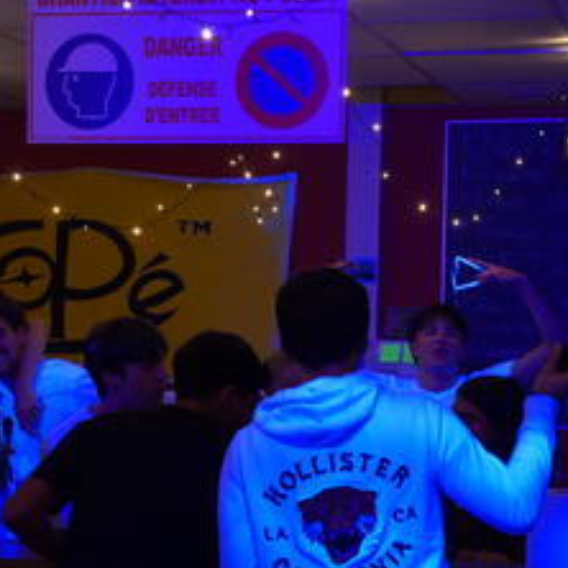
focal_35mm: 95
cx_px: 343
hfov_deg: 18.3
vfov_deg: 18.3
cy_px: 321
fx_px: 1764
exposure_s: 1/160
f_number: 4
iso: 5000
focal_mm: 62
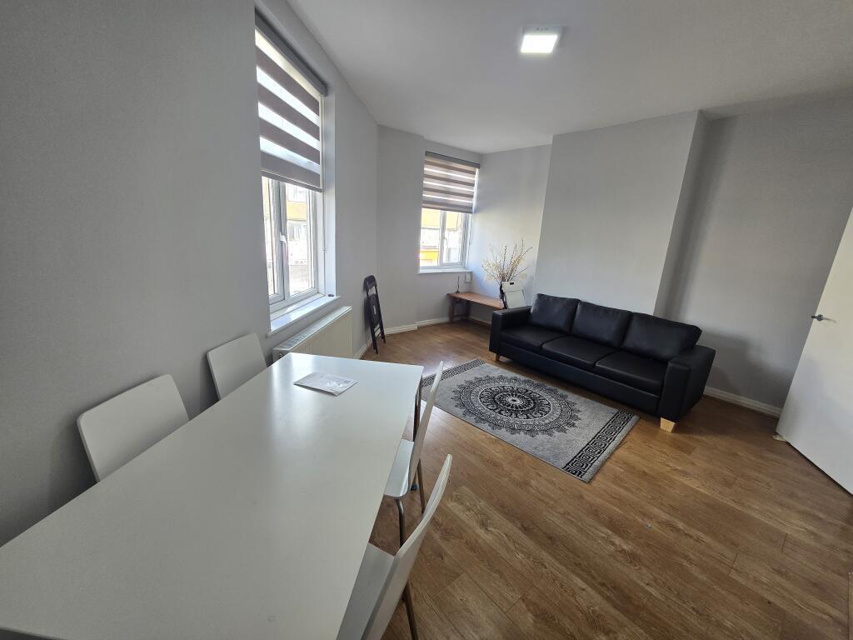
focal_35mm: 13
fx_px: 320
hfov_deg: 106.2
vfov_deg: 89.9
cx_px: 426
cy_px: 320
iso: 80
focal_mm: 2.2
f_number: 2.2
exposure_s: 1/100
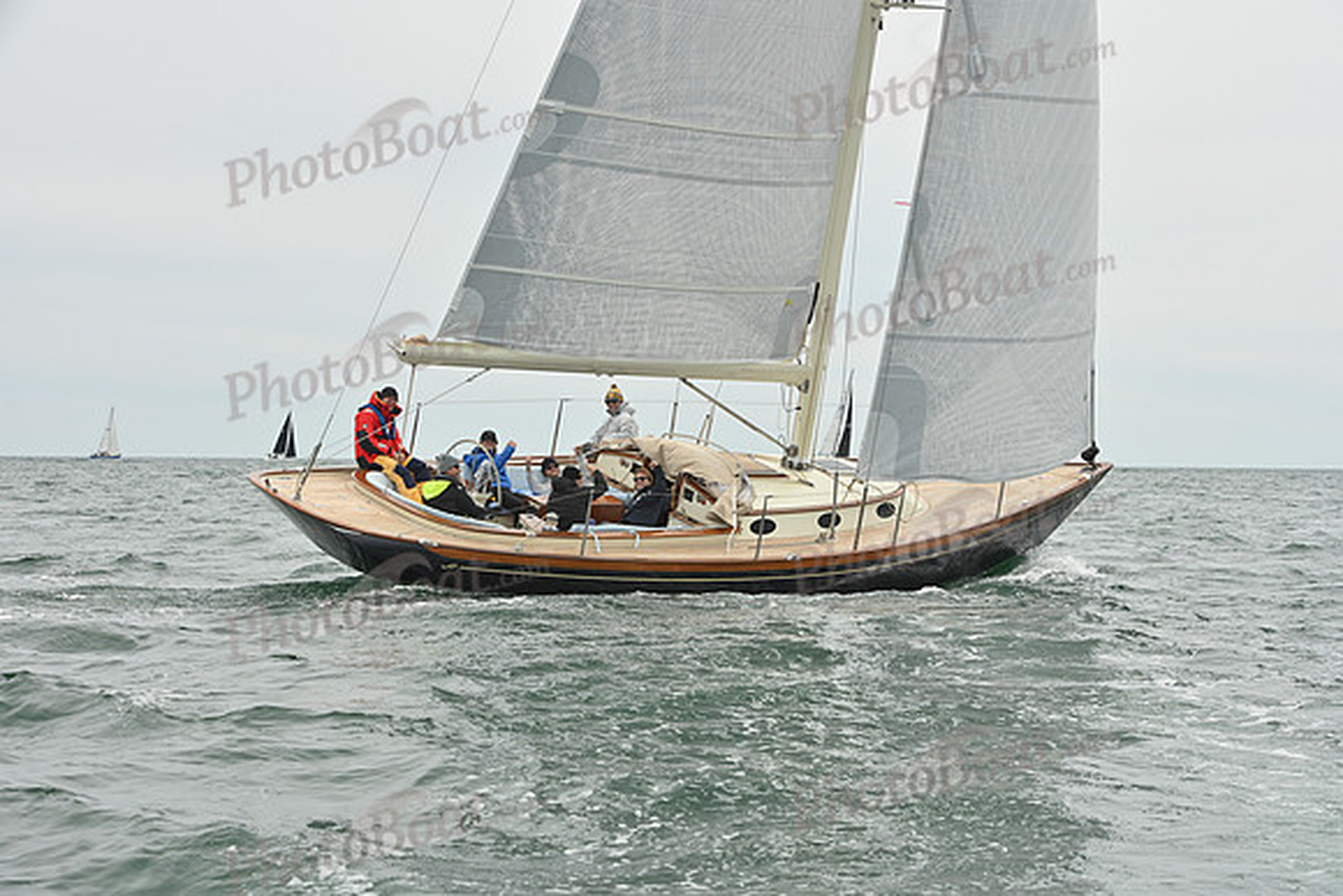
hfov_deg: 28.8
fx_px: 2612
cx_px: 672
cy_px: 448
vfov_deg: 19.5
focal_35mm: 70
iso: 320
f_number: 10
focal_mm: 70
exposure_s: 1/1000
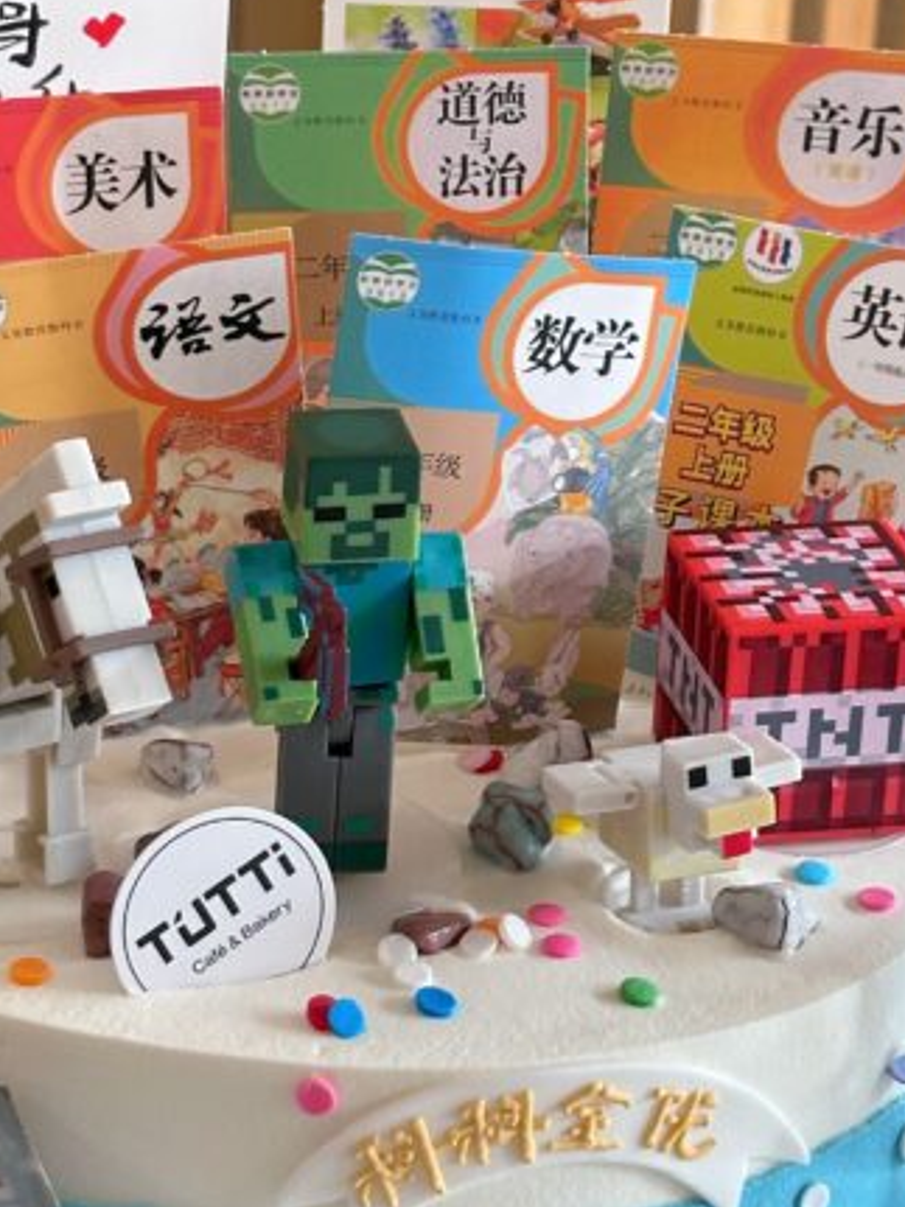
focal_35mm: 114
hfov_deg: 13.0
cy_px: 540
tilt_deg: -22.3
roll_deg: -4.2
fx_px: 3976
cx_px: 401
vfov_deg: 17.3
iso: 80
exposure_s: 1/50
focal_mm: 6.86
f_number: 1.78
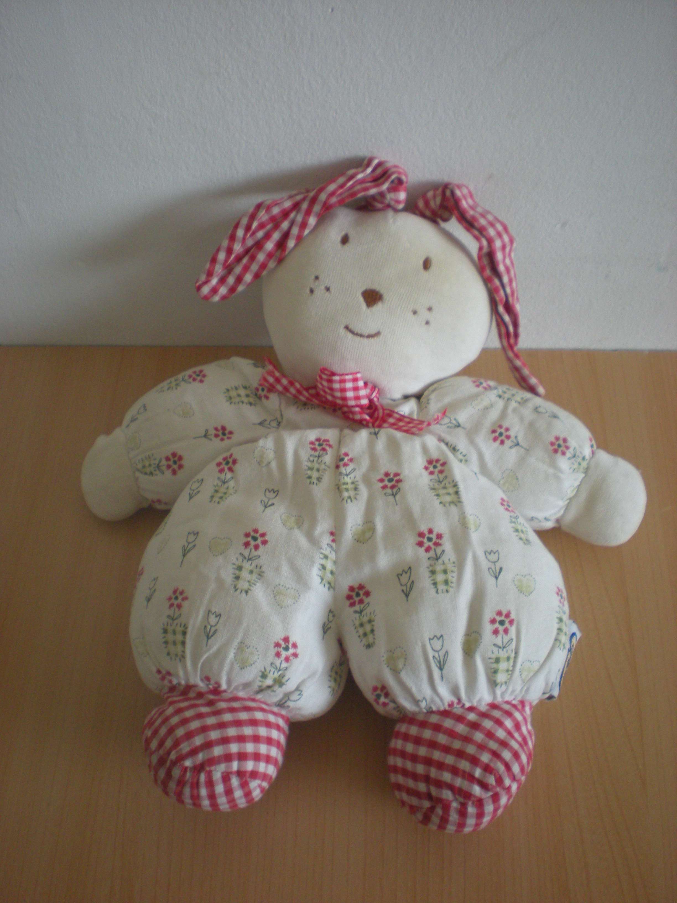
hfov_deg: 37.7
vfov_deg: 49.0
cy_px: 452
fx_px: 991
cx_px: 338
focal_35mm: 38
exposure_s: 1/18.1
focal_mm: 6.3
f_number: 3.1
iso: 200
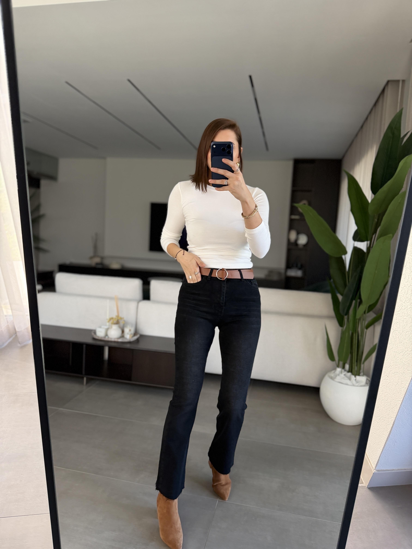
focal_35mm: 24
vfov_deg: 71.6
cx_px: 206
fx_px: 381
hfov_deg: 56.8
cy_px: 274
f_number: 1.78
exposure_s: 1/111
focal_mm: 6.76
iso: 200
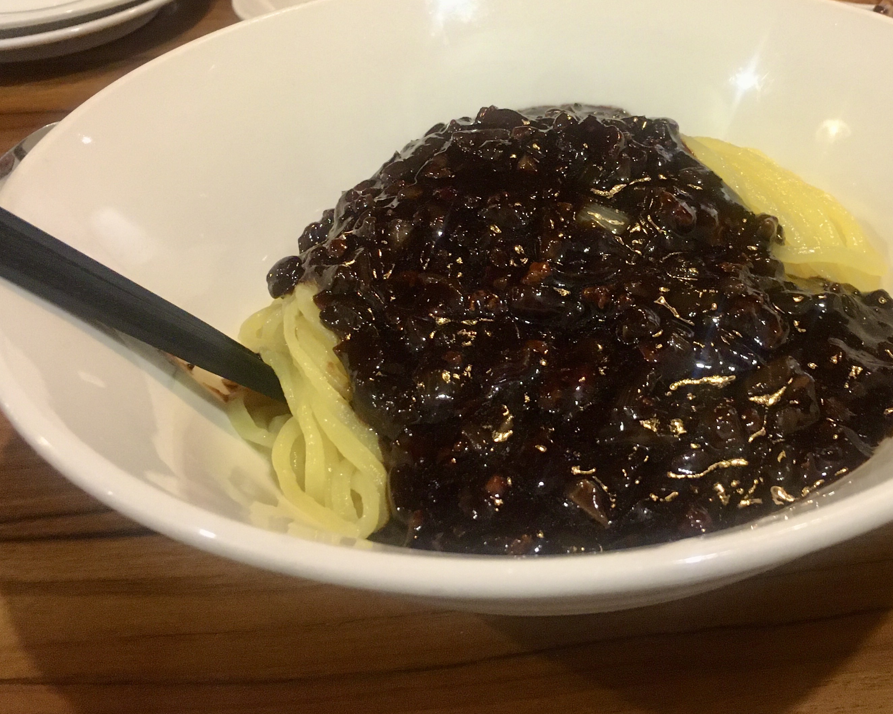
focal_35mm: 43
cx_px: 571
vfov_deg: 34.5
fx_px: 1136
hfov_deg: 42.5
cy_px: 221
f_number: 2.2
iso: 200
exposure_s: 1/30
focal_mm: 4.15
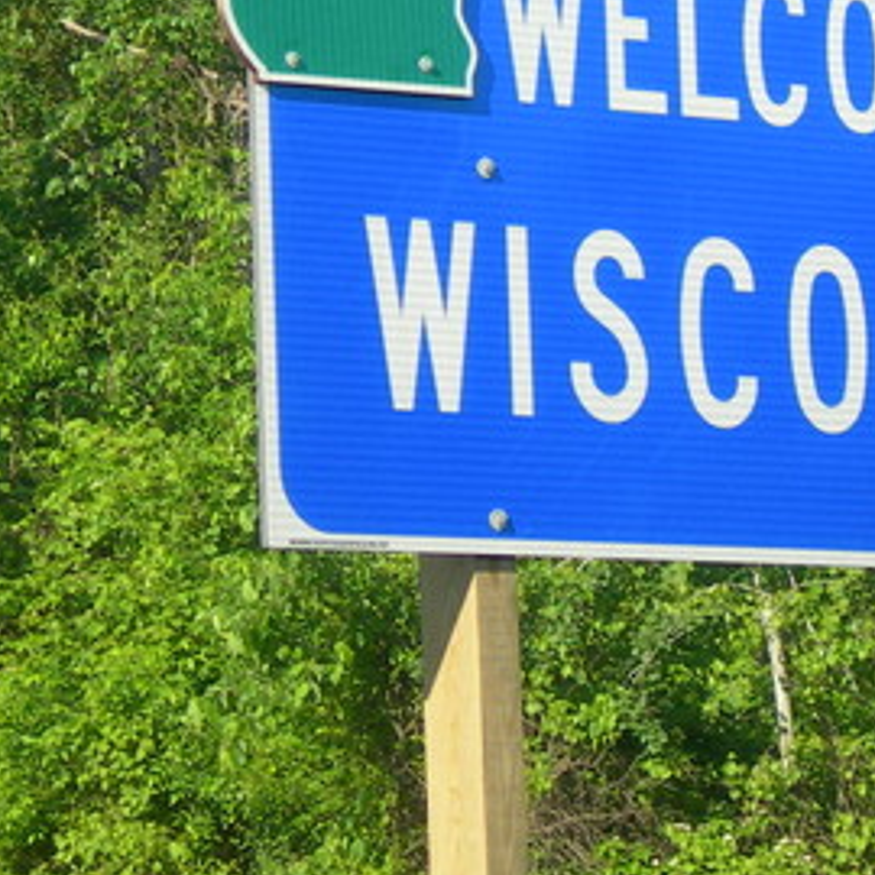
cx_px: 781
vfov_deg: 6.3
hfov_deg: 6.3
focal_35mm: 277
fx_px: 7922
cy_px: 60
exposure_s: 1/182
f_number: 4.6
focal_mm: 21.3
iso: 50
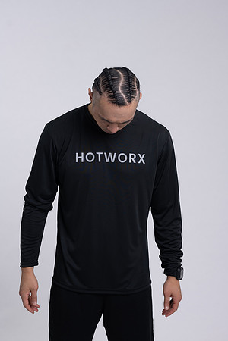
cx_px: 114
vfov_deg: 23.9
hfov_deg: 16.1
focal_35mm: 85
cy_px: 170
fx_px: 807
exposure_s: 1/125
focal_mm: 85
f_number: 4
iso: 125
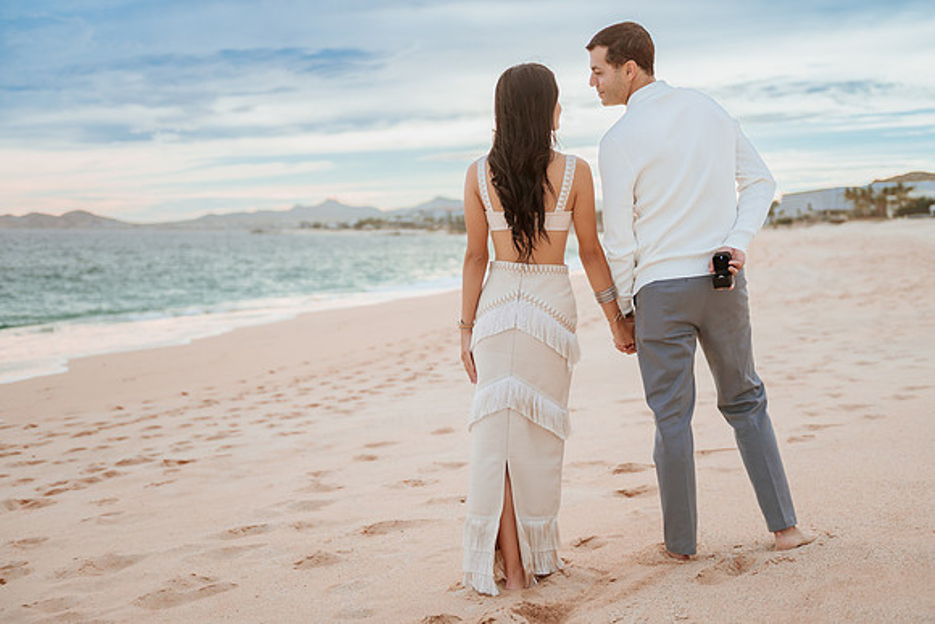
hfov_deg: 39.5
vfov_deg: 27.0
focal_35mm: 50
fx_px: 1301
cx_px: 479
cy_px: 312
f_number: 2.8
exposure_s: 1/3200
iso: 250
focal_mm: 48
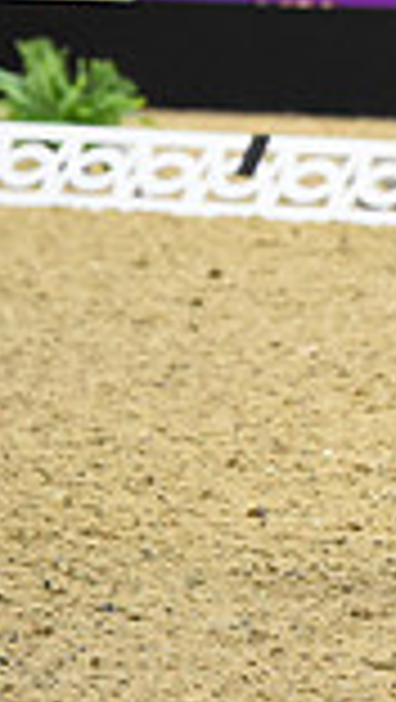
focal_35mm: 605
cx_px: 1116
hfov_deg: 2.0
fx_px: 11269
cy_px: -126
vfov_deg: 3.6
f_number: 4.5
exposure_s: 1/640
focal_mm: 155
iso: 5000
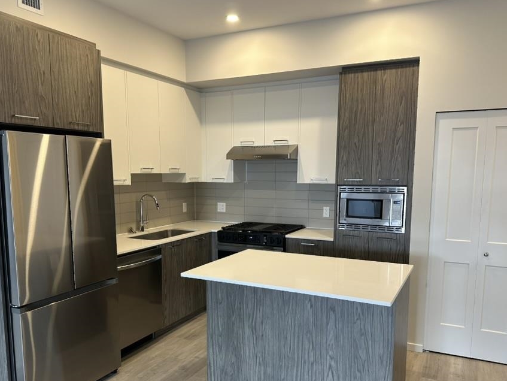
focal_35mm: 29
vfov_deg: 48.0
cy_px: 227
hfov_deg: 61.6
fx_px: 425
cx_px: 244
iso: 125
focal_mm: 6.86
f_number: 1.78
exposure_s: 1/60
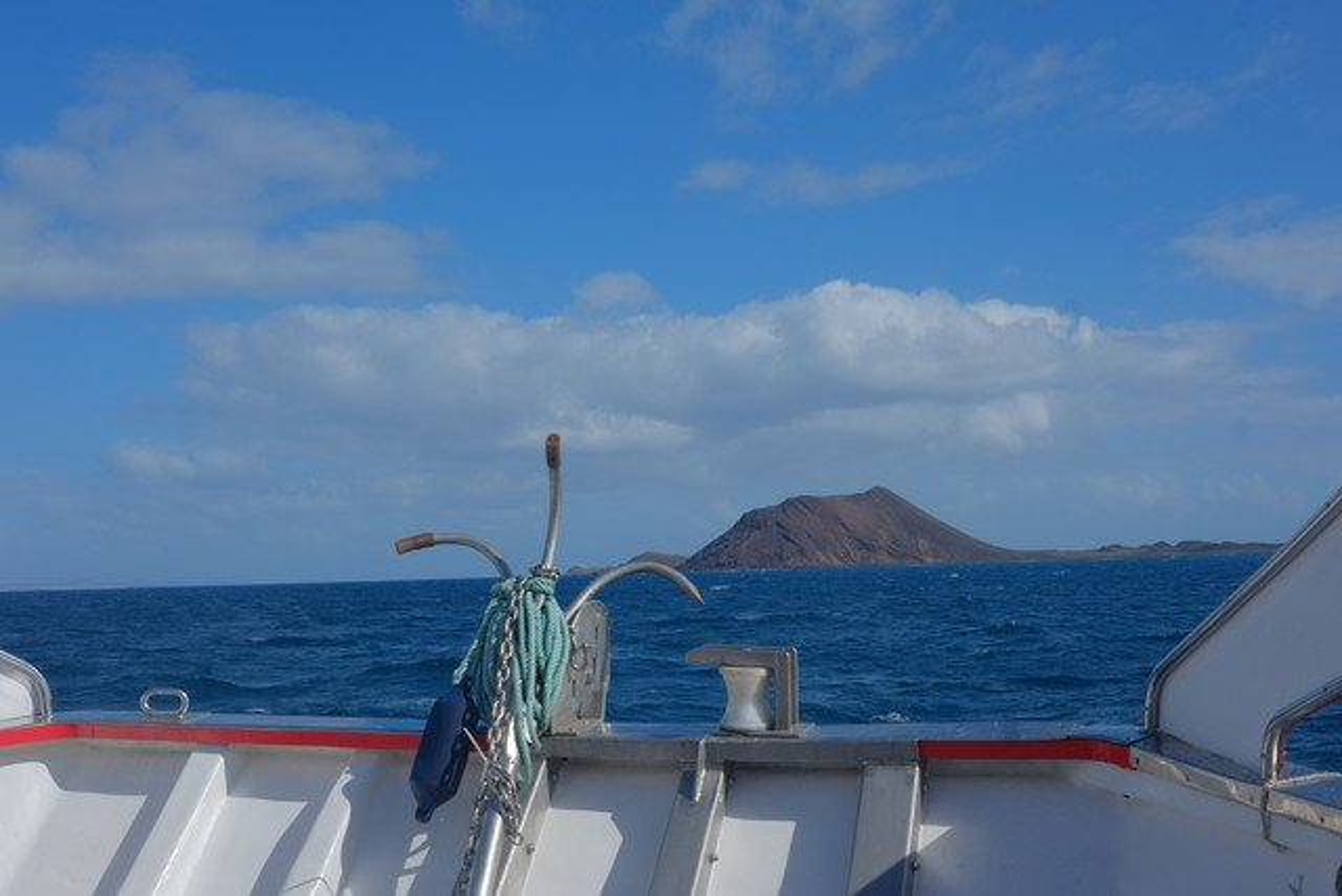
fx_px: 1529
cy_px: 448
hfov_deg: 47.4
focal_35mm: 41
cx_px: 671
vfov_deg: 32.6
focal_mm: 27
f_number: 13
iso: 200
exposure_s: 1/350
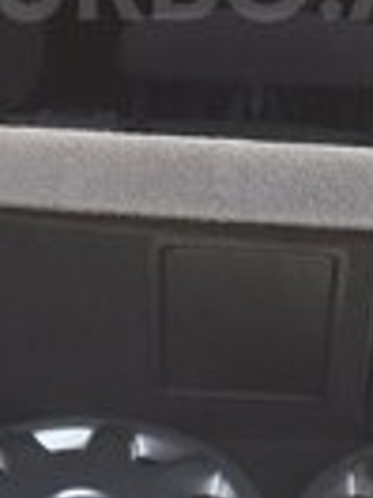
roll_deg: +0.9
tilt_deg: -27.4
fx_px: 1566
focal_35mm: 109
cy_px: -23
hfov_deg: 13.6
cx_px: 211
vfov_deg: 17.5
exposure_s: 1/672
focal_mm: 4.15
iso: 32
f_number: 2.2
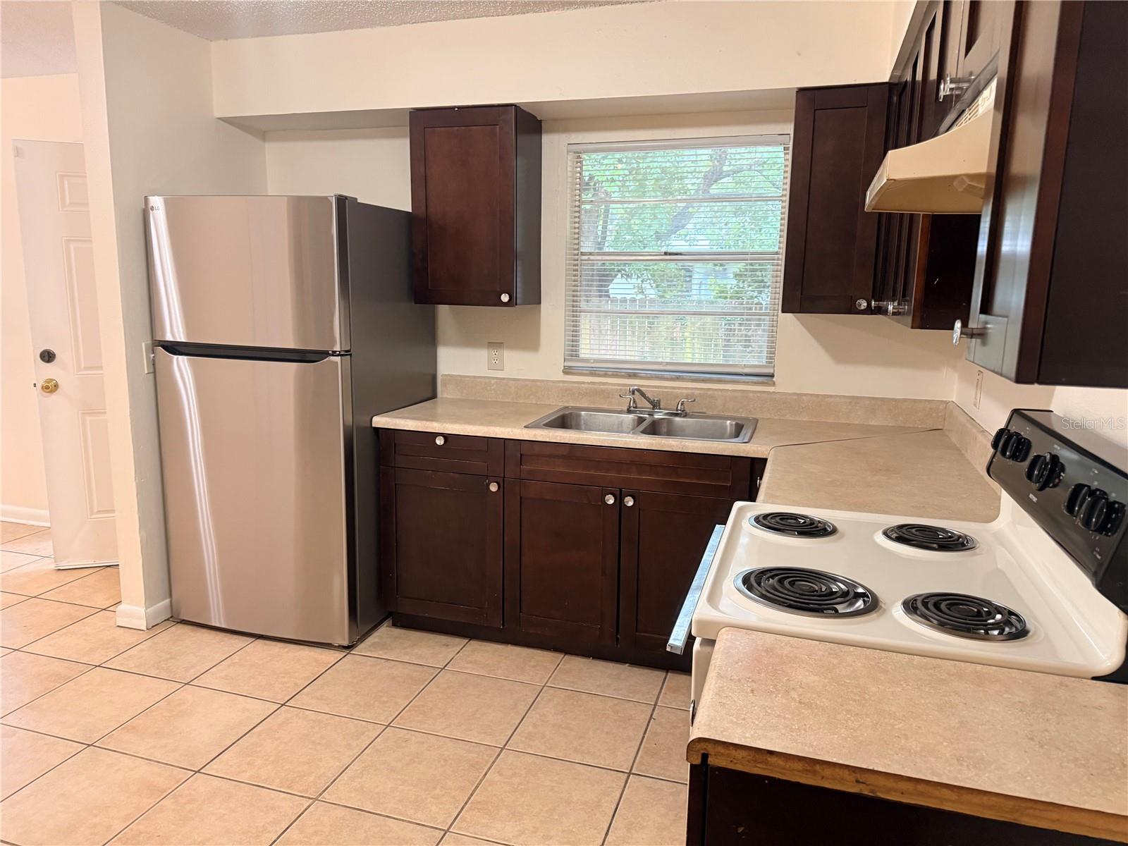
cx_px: 564
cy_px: 423
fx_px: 782
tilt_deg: -9.5
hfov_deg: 71.6
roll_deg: -0.9
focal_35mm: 24
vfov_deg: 56.8
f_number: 1.78
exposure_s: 1/60
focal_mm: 6.76
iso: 400
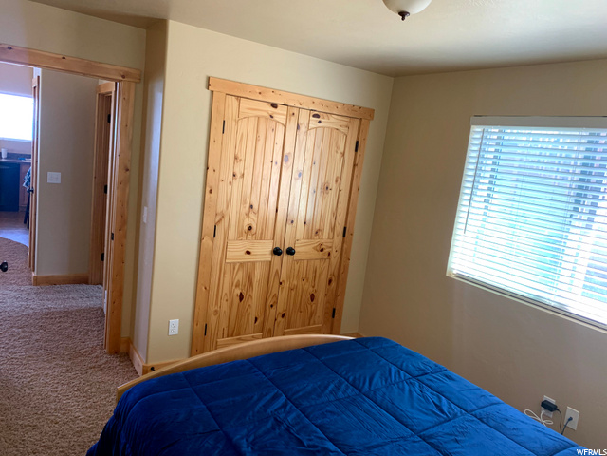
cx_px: 304
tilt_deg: -8.2
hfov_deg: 67.3
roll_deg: -7.7
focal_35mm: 26
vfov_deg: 53.1
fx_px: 456
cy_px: 228
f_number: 1.8
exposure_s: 1/60
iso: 125
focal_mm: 4.25
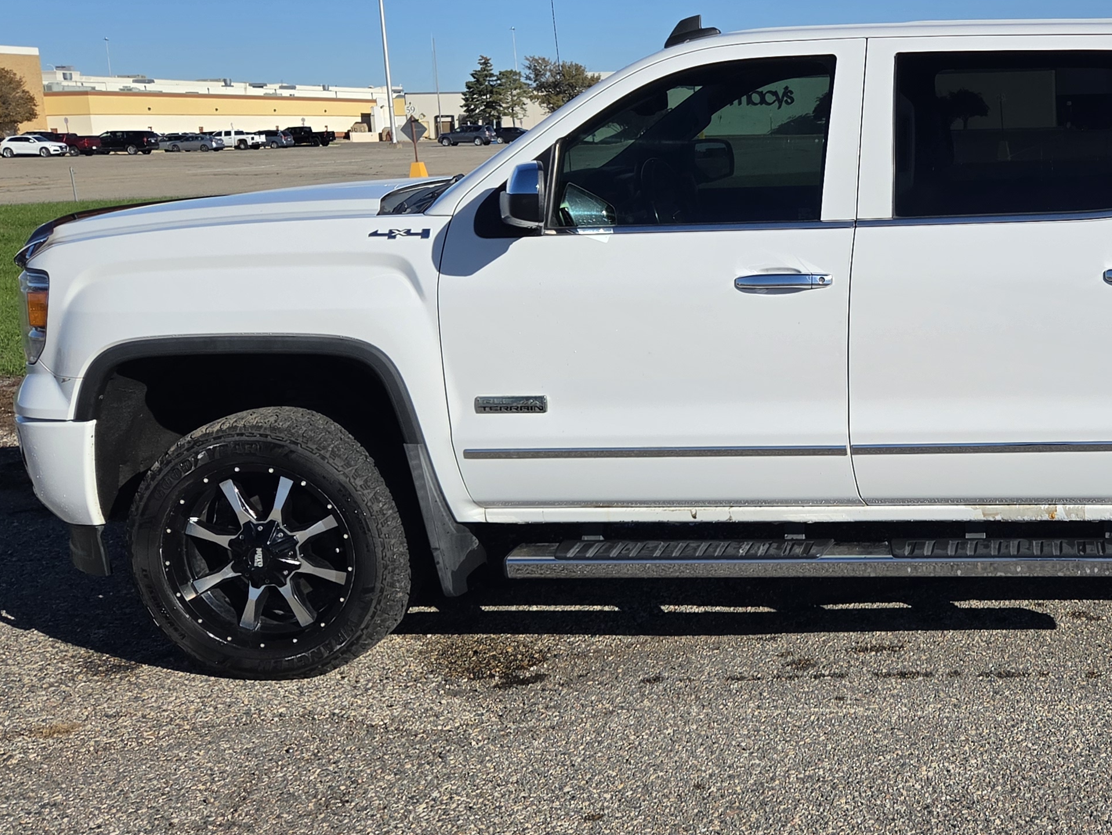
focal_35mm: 48
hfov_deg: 37.5
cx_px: 959
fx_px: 1542
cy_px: 379
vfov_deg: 30.3
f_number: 1.8
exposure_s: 1/6836
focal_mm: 5.4
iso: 80
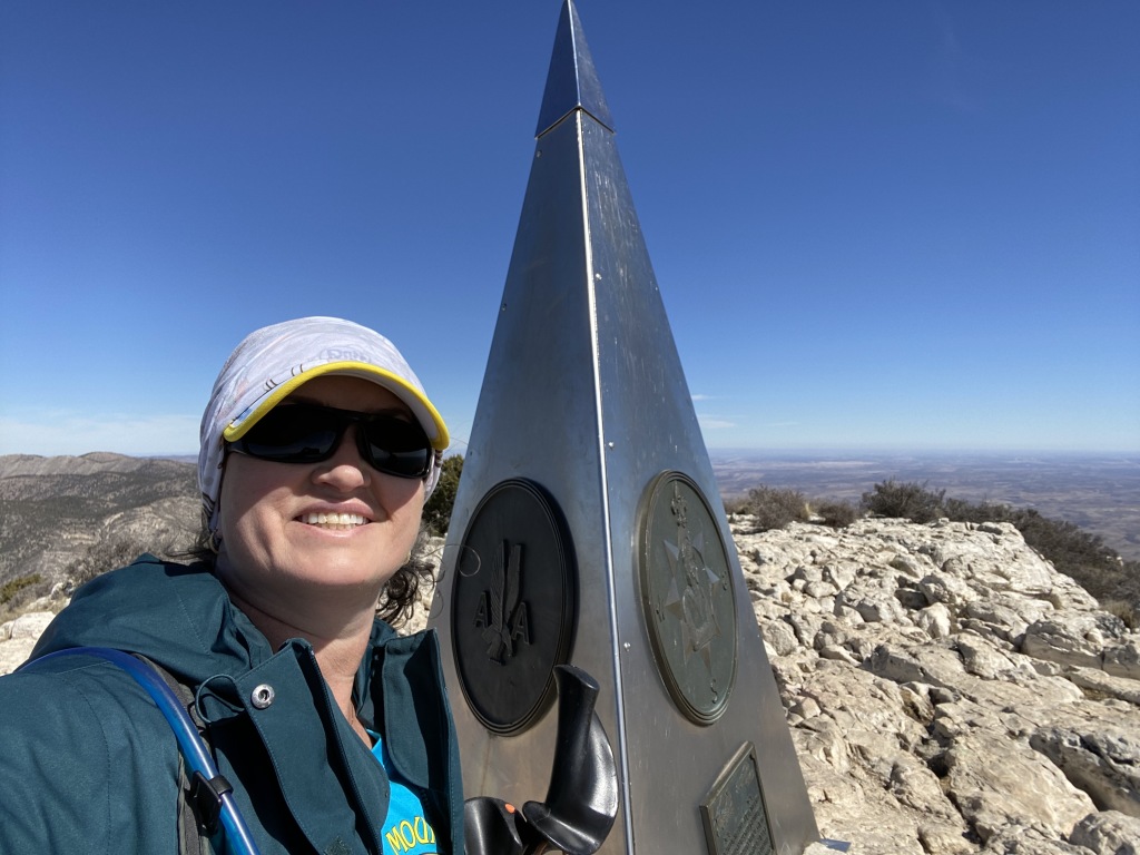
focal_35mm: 23
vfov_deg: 58.9
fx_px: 757
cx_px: 570
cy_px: 428
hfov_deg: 73.9
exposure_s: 1/1383
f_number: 2.2
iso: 25
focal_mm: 2.71
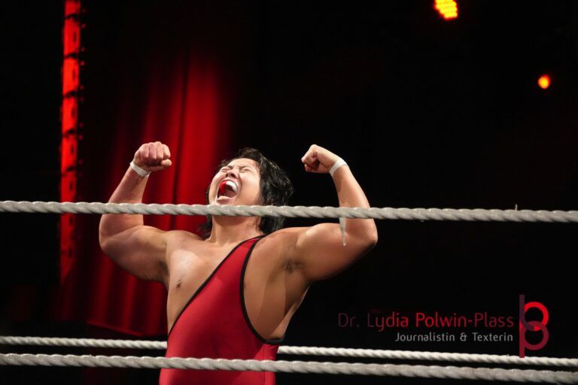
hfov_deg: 9.1
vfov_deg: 6.1
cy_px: 192
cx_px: 289
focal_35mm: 225
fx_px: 3612
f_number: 5.6
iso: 6400
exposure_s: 1/160
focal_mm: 150
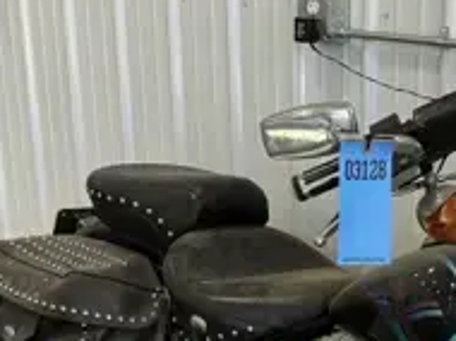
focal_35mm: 81
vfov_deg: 17.2
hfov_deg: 23.4
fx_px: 1066
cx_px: 427
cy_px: 430
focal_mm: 6.86
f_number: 1.78
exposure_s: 1/204
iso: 64
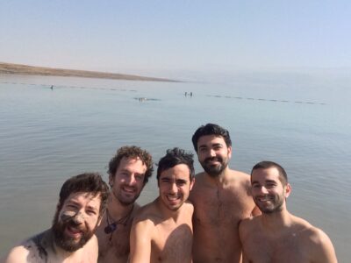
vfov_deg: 42.9
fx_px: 335
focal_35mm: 33
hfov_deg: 55.4
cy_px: 132
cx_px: 176
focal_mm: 2.15
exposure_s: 1/1393
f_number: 2.4
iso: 50
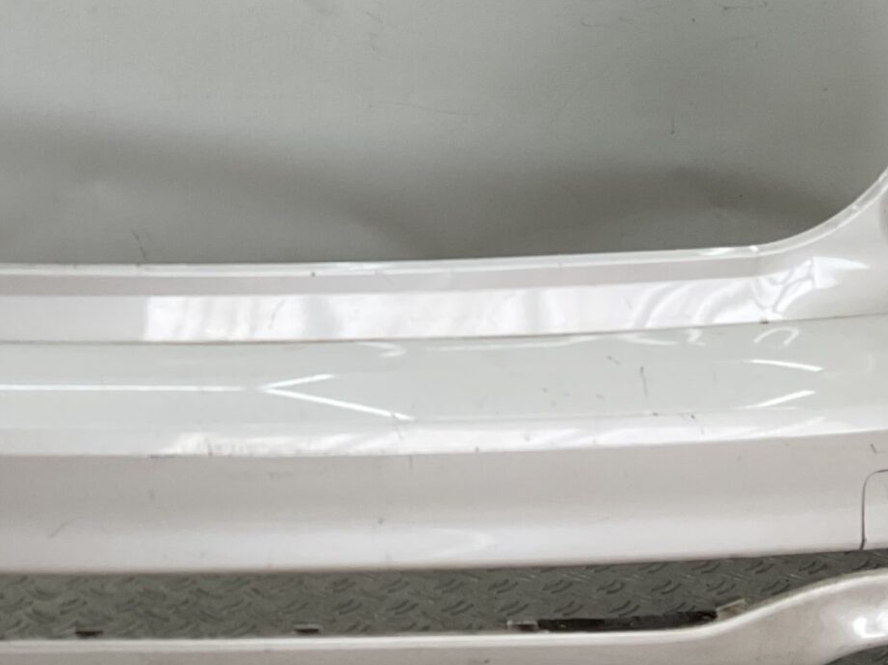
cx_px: 138
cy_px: 125
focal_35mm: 81
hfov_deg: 23.7
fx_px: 2077
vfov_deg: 18.0
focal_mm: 3
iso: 16
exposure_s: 1/243
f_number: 1.8
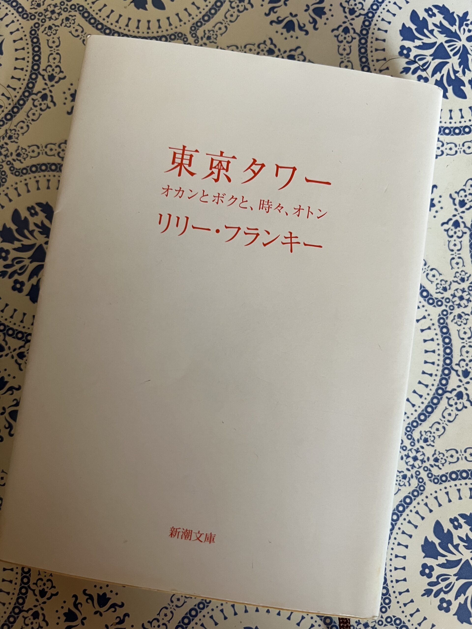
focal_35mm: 26
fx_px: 473
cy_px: 314
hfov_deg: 53.1
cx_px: 236
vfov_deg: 67.3
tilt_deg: -85.1
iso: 125
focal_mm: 5.7
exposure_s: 1/62
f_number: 1.5
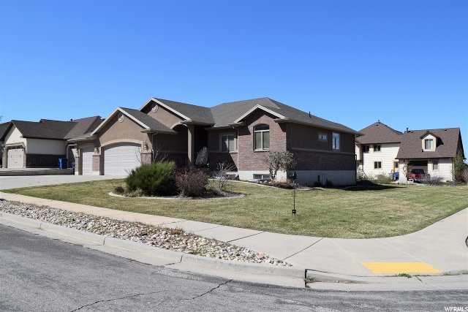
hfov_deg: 61.9
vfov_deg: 43.6
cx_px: 234
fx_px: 390
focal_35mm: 30
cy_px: 156
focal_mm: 20
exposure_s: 1/500
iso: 200
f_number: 11
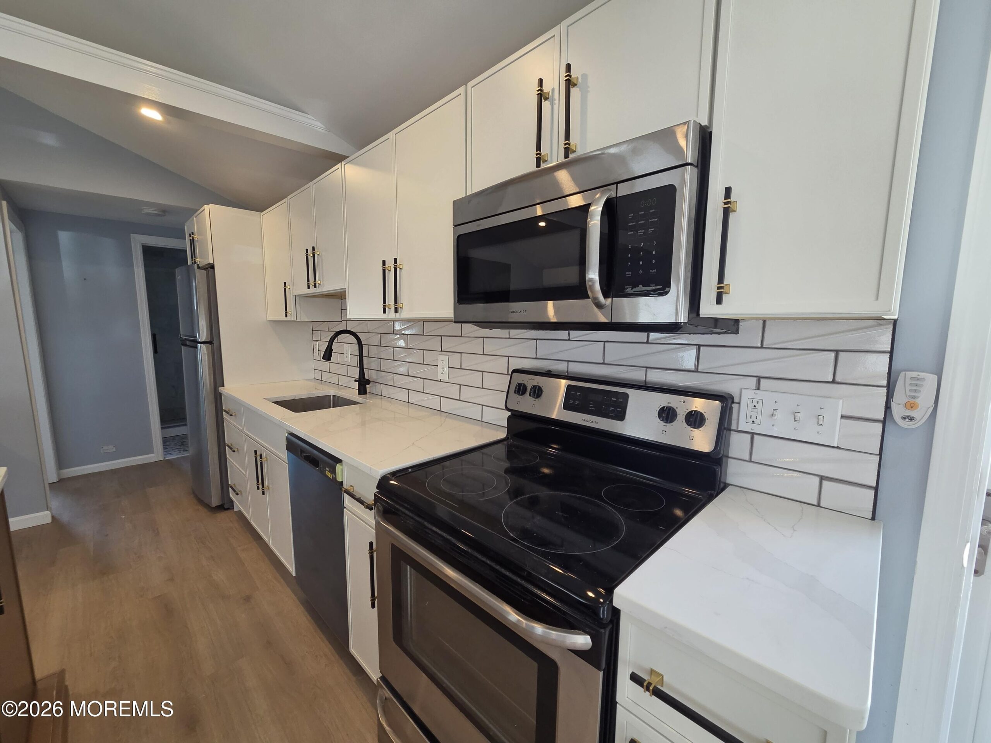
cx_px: 496
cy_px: 372
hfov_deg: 106.2
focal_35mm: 13
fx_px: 372
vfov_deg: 89.9
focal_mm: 2.2
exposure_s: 1/120
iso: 250
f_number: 2.2
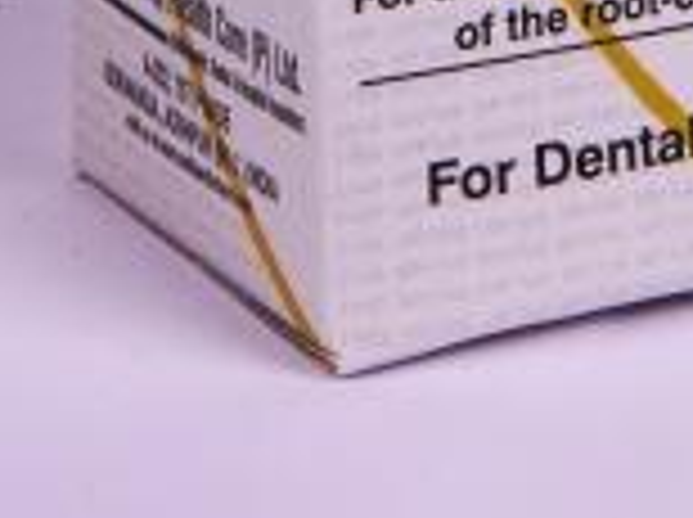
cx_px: 446
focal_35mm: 441
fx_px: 8823
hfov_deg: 4.5
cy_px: -347
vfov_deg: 3.3
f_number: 25
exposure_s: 1/160
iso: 100
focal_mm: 105
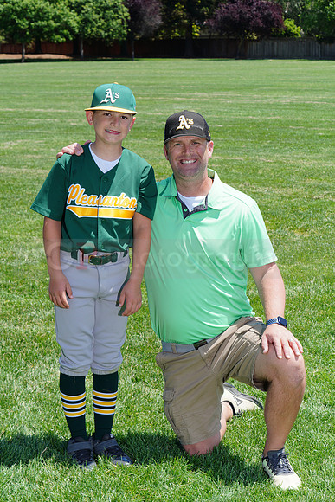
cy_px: 251
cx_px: 168
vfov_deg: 25.7
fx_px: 1102
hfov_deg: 17.3
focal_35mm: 79
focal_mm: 79
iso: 200
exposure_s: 1/200
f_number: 11
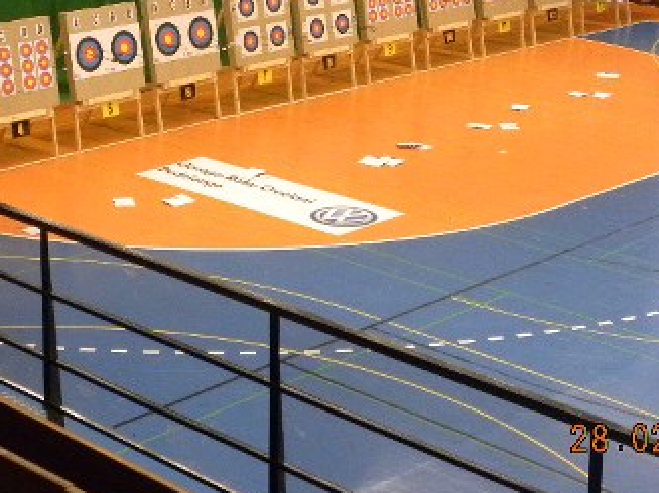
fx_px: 1713
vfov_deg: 16.2
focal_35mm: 90
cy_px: 56
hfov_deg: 21.7
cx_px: 202
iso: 400
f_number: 3.2
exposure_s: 1/37
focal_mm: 8.2
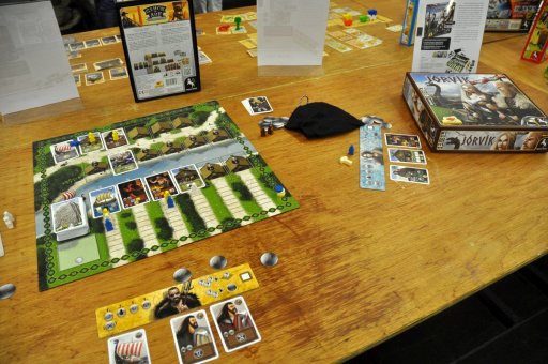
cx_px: 274
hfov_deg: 67.4
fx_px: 410
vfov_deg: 47.8
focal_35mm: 27
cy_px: 182
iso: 800
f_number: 4
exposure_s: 1/60
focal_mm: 18
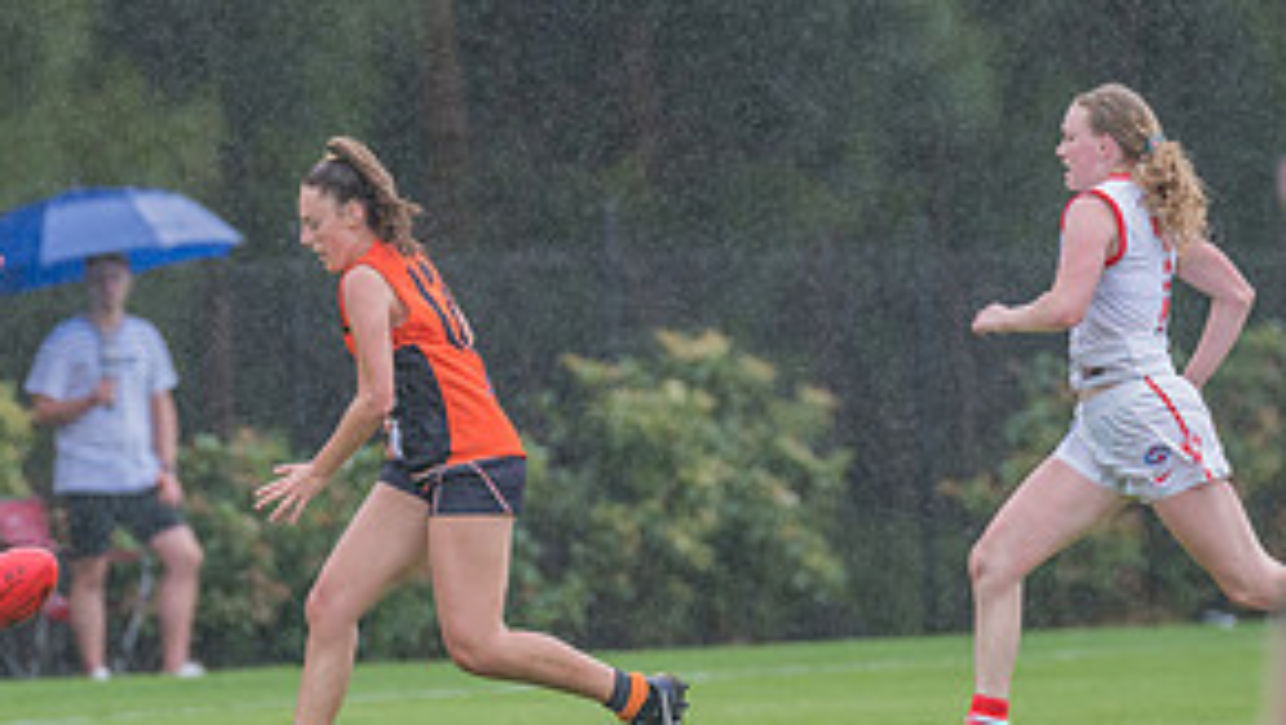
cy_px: 431
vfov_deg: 1.9
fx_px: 21390
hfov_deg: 3.4
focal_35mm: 627
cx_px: 429
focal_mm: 300
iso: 800
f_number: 4
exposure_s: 1/2000
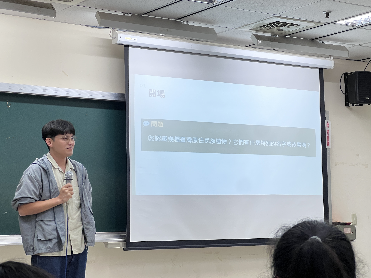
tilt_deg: +5.2
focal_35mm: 81
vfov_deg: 18.2
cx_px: 194
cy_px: 141
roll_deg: +0.6
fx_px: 868
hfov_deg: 24.1
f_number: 2.8
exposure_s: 1/60
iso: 125
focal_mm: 9
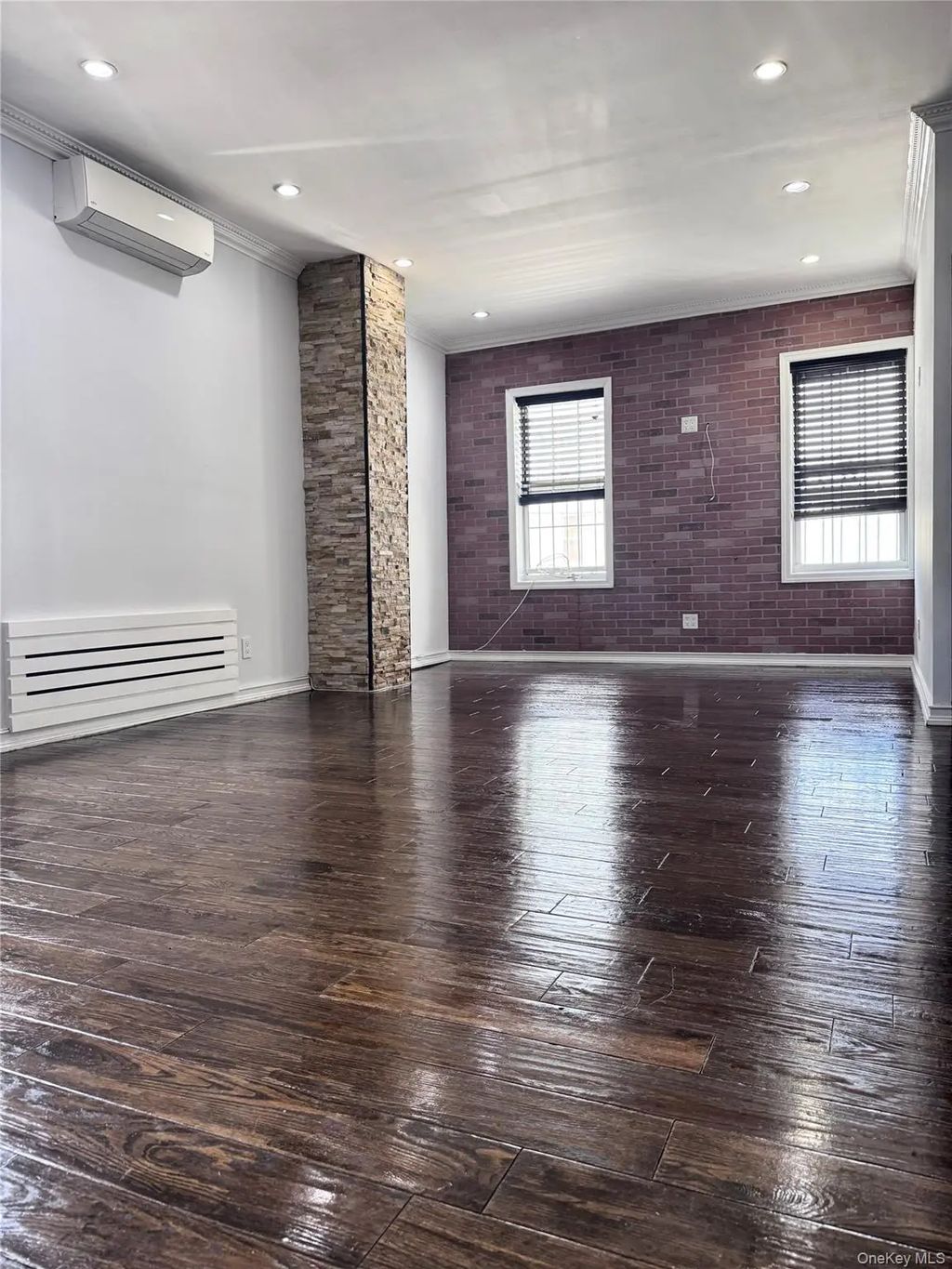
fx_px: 880
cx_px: 476
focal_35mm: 24
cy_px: 634
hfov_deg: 56.8
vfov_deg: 71.6
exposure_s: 1/120
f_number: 1.78
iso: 200
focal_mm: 6.76
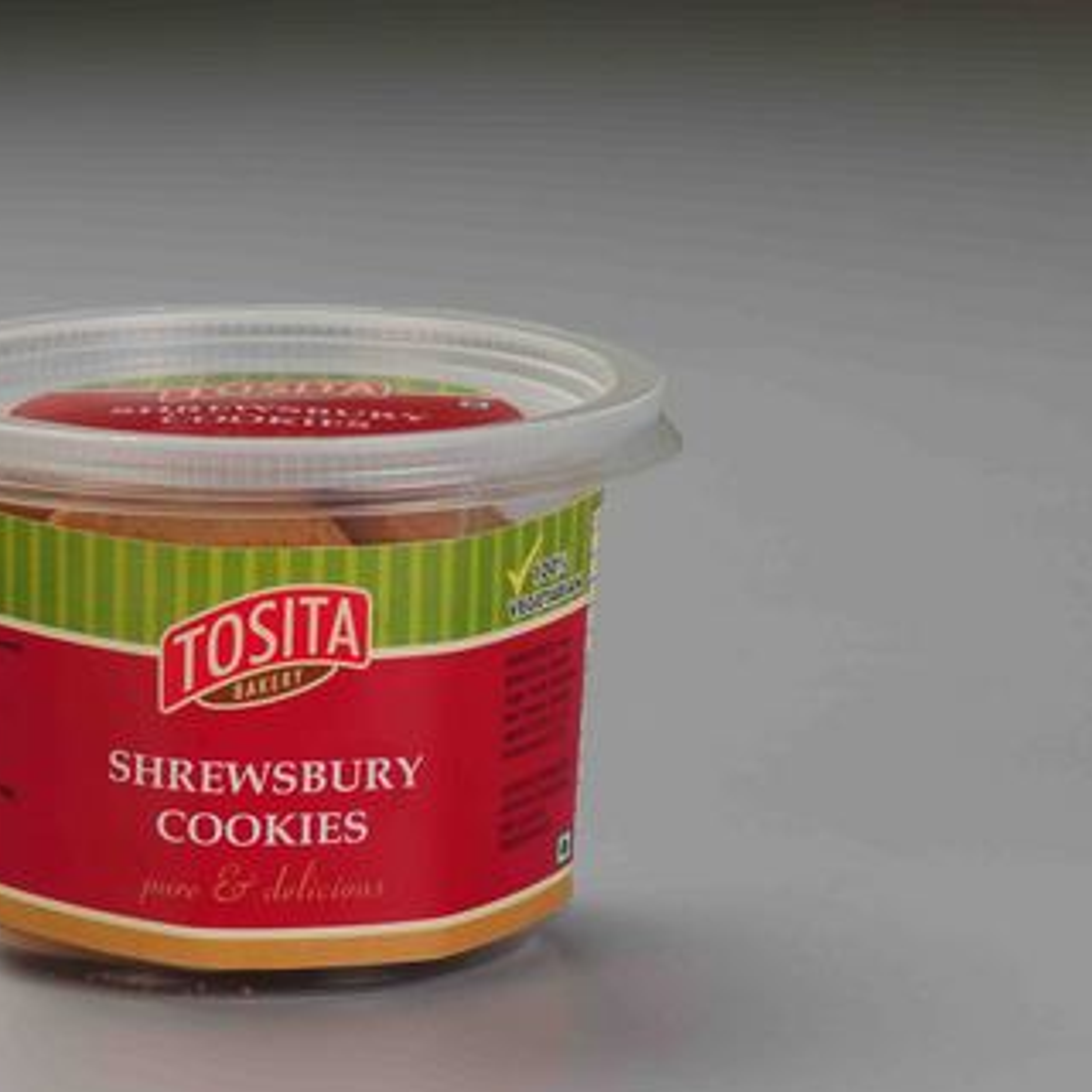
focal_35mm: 209
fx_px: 7447
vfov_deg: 8.4
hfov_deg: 8.4
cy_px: 560
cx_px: 253
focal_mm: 105
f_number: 20
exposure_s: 1/125
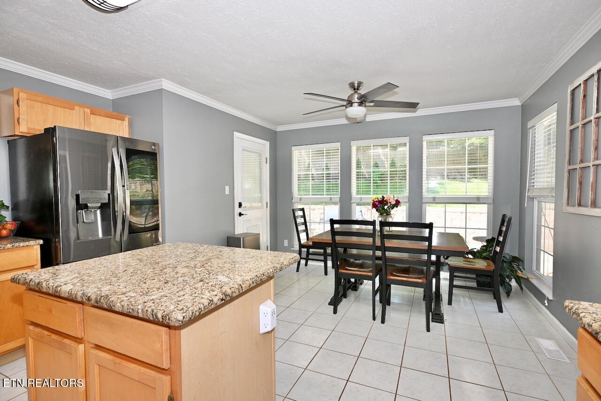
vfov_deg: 67.4
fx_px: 301
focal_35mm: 18
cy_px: 200
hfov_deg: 90.0
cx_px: 300
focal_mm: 12
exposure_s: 1/80
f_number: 4.5
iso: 200
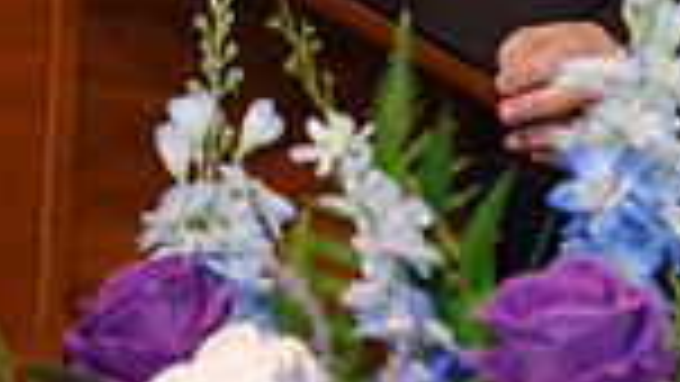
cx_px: 252
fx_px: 6041
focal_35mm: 335
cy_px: -434
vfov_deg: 3.6
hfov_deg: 6.4
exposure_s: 1/125
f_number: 4
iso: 1250
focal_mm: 55
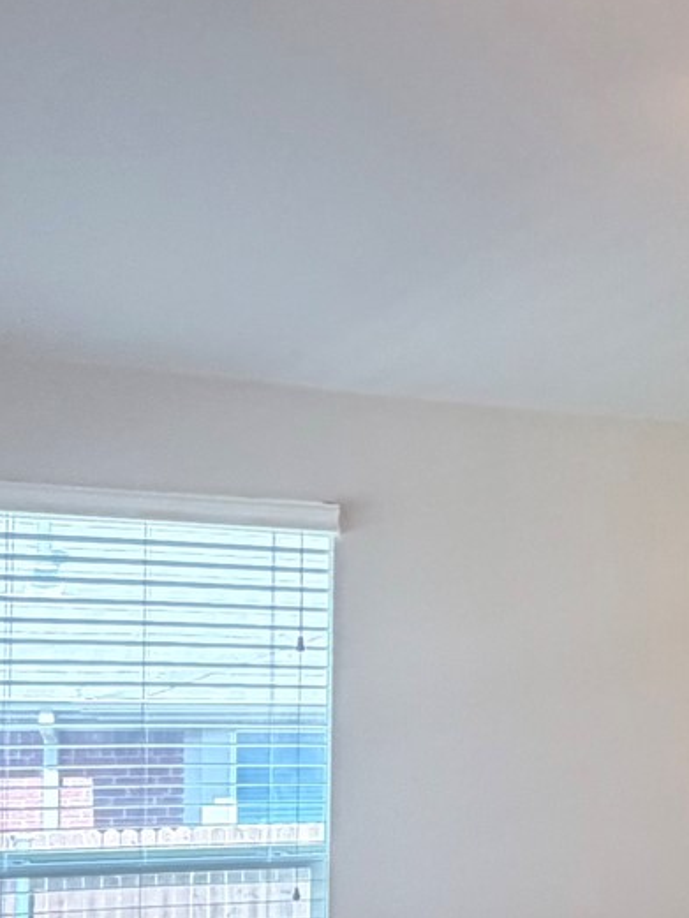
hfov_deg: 19.0
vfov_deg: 34.1
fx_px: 1459
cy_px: 708
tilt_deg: +1.0
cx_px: 1295
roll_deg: +1.3
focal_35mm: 55
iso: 200
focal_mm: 2.22
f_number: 2.2
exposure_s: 1/60
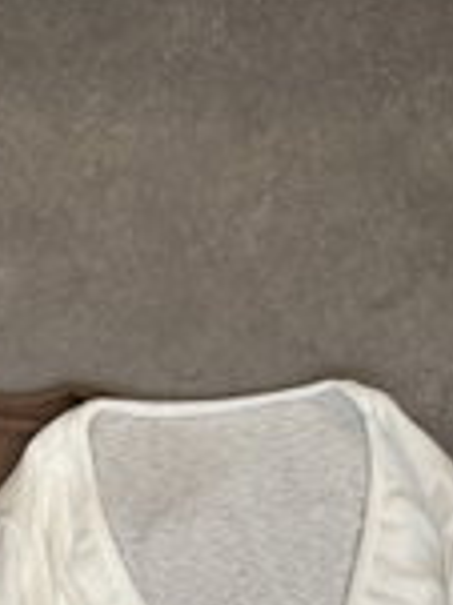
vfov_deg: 18.9
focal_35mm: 92
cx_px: -156
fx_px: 1608
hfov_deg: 15.2
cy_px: 891
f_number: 1.6
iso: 80
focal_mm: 5.96
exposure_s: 1/50
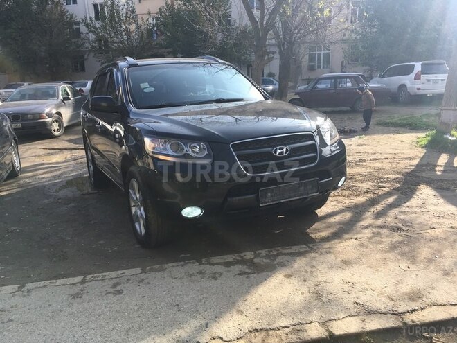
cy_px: 172
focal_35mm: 29
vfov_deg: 48.2
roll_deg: +0.7
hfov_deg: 61.7
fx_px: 383
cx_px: 228
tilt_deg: -15.0
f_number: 2.2
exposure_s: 1/725
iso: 25
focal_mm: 4.15
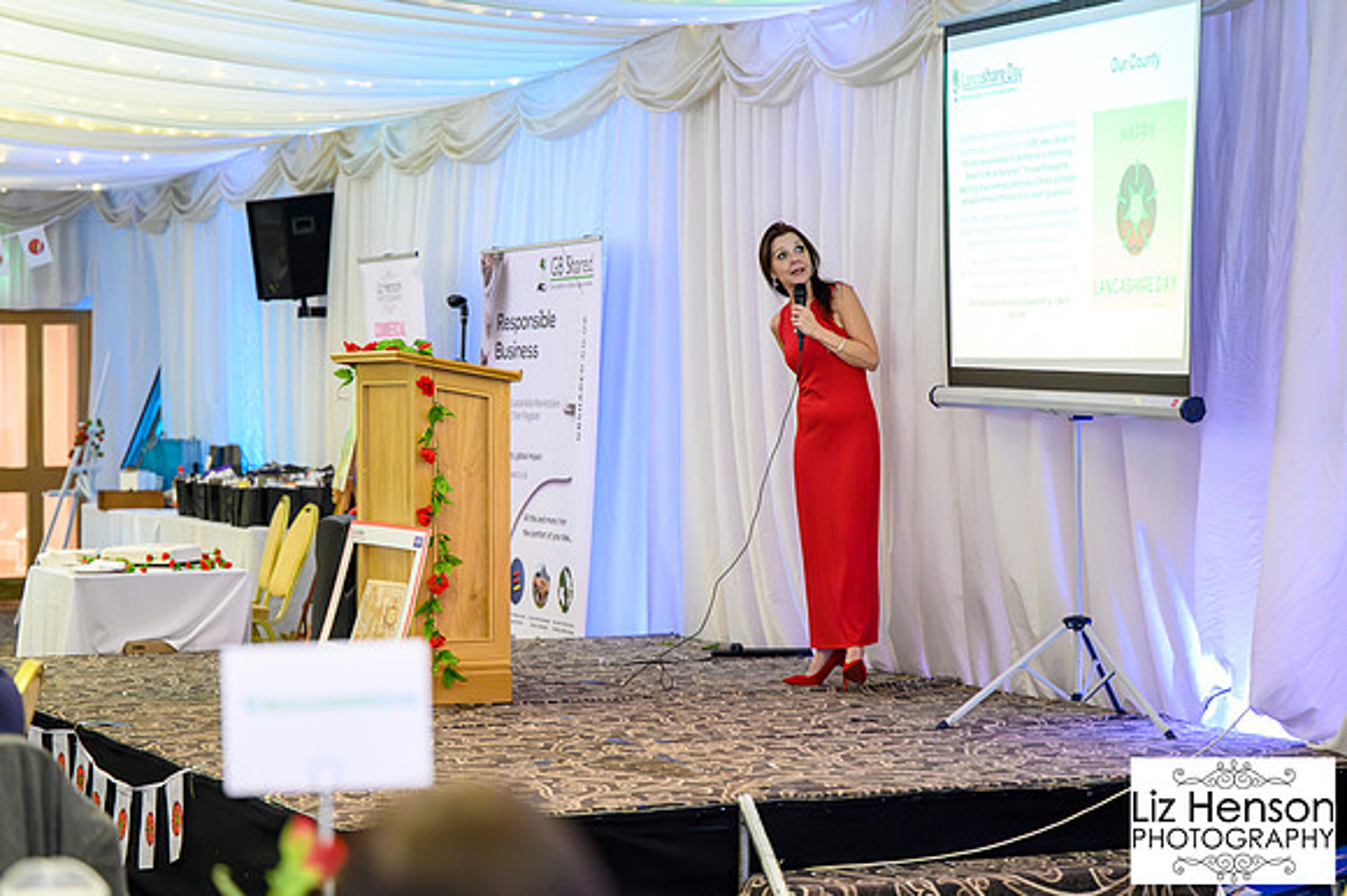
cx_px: 674
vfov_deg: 16.4
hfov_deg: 24.5
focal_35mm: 83
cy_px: 448
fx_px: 3104
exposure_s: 1/200
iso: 12800
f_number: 2.8
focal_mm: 83
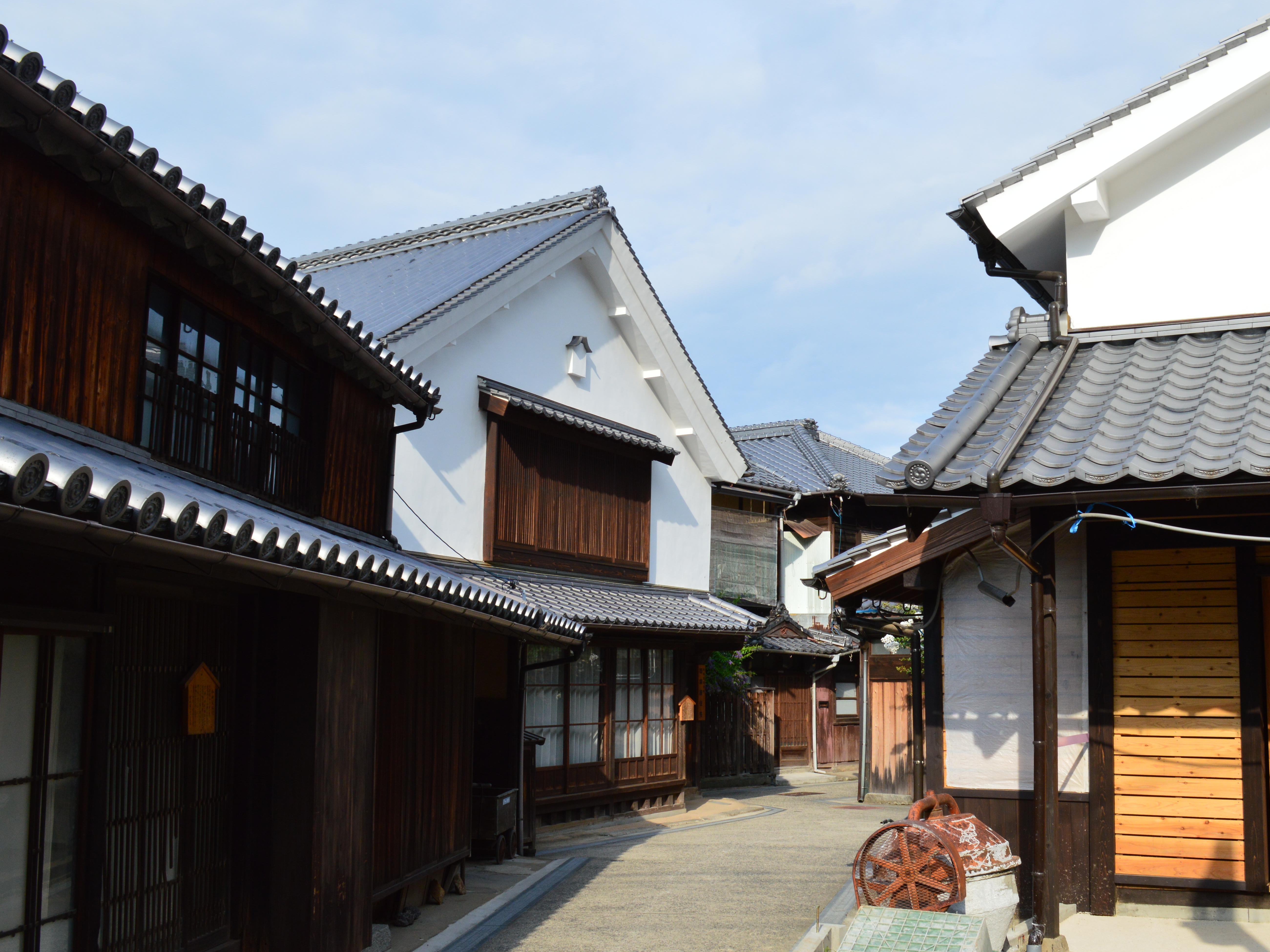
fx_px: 1467
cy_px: 479
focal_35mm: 40
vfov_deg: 36.0
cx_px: 703
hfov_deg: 46.7
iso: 400
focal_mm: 24
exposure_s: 1/320
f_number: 10
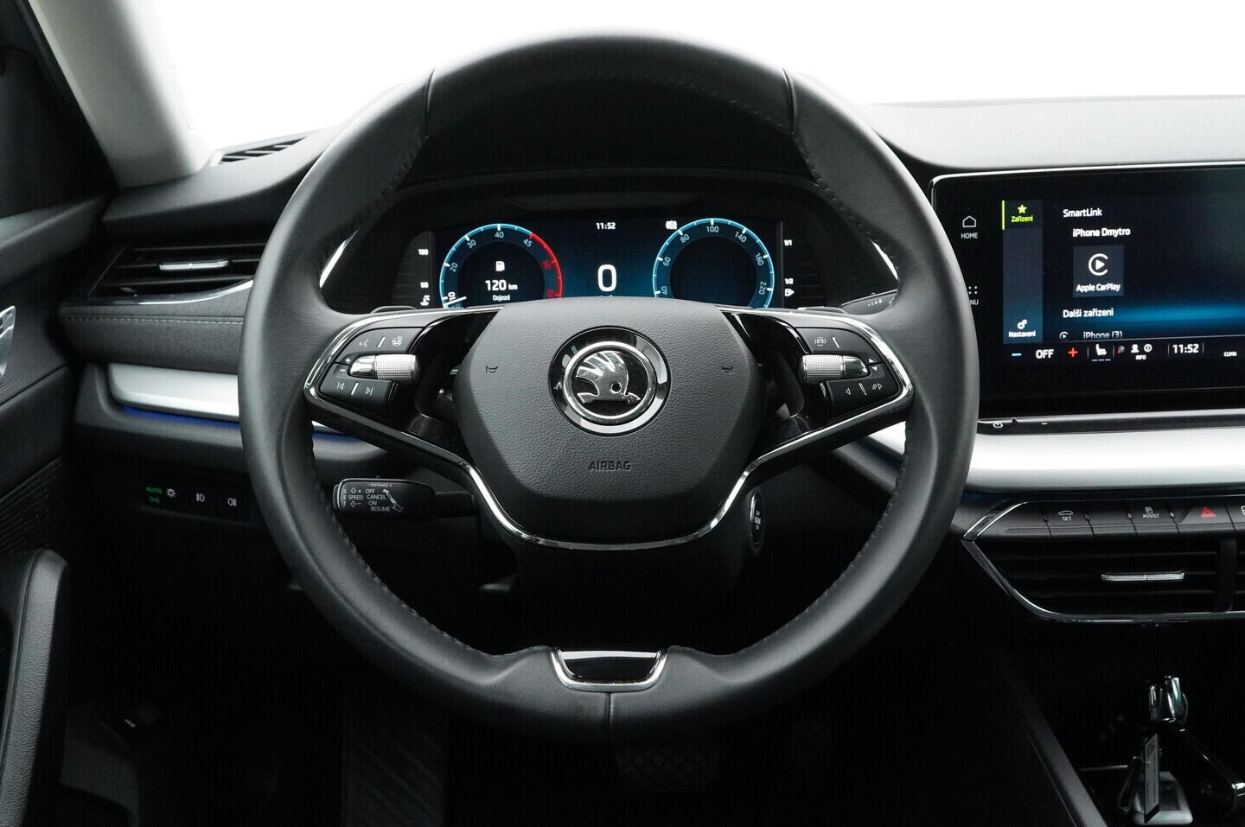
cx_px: 622
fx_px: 1244
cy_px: 414
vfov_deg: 36.8
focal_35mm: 36
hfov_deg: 53.2
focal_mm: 24
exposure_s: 1/100
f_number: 9
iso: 6400
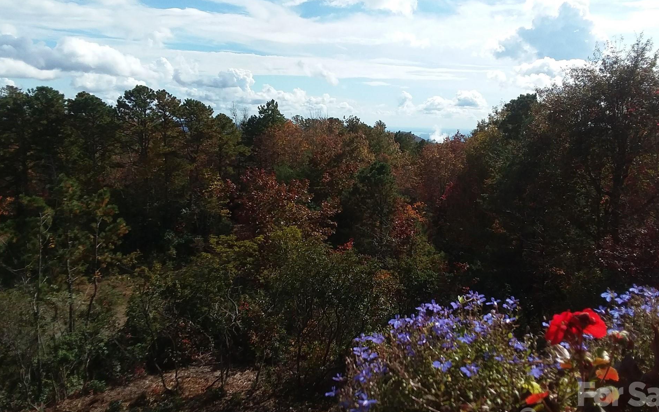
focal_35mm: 31
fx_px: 557
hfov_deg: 61.2
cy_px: 183
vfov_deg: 40.5
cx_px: 332
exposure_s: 1/2070
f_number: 1.9
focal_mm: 2.91
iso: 50
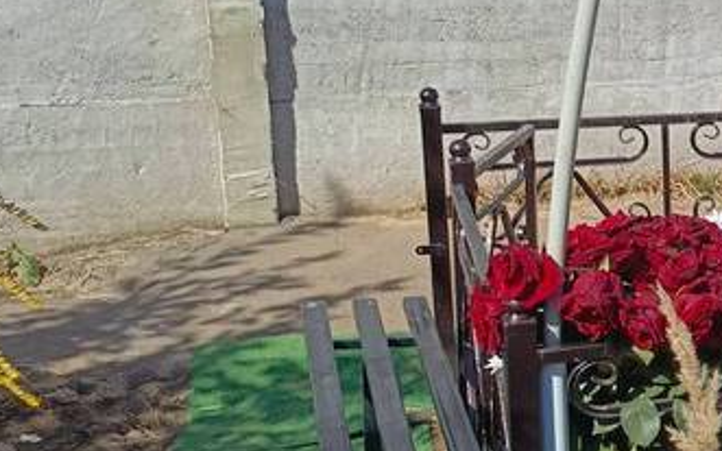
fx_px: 1614
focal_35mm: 82
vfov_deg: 15.9
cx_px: 997
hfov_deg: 22.0
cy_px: 285
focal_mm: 4.76
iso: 118
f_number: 1.69
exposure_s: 1/1618
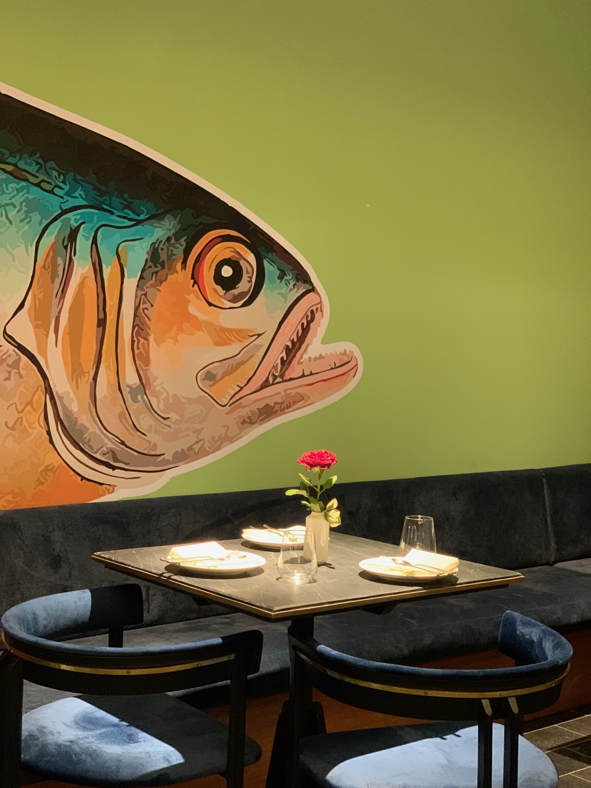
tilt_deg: -3.3
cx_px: 296
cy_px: 394
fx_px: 1184
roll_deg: -2.7
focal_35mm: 52
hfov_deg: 28.0
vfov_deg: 36.8
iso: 500
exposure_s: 1/33
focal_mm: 6
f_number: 2.4
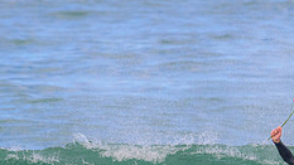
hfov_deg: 1.6
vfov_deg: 0.9
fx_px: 10788
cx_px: 303
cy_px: 210
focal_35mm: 1384
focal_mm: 530
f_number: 11
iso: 2000
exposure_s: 1/1250
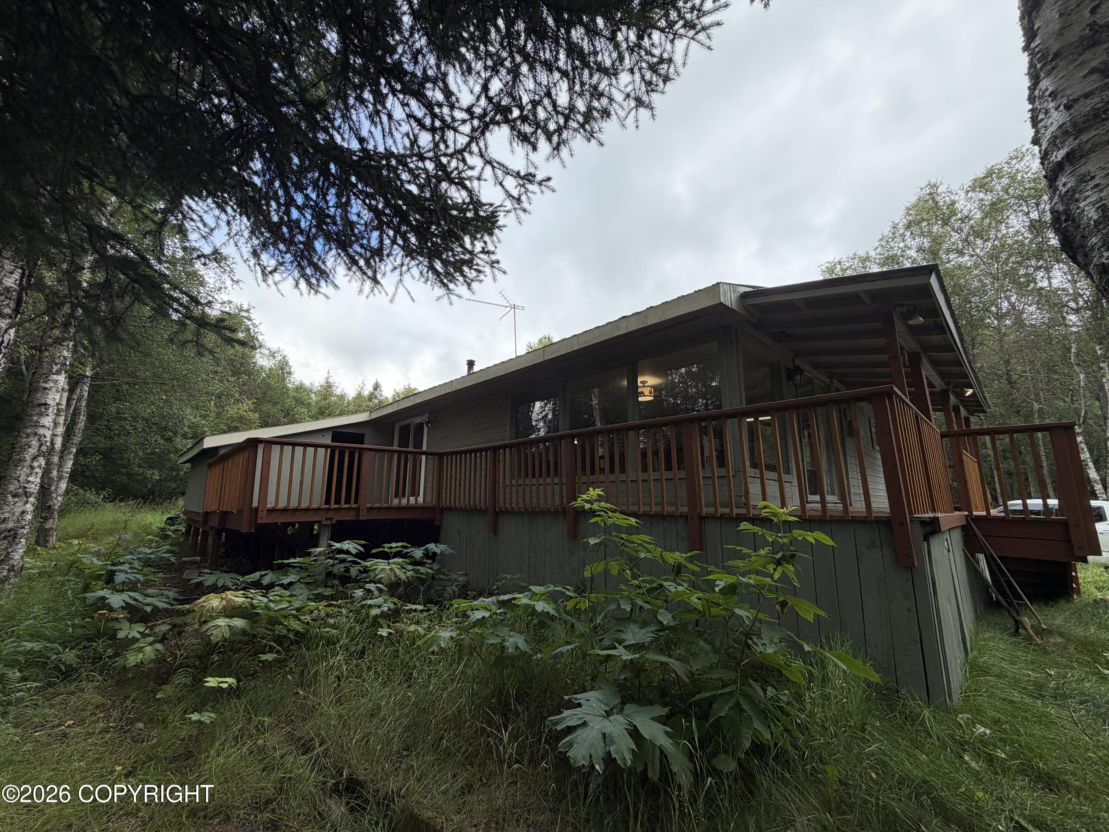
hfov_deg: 102.1
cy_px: 416
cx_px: 554
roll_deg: +0.5
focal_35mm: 14
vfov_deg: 85.7
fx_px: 449
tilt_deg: +11.5
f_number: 2.2
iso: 40
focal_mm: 2.22
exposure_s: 1/502
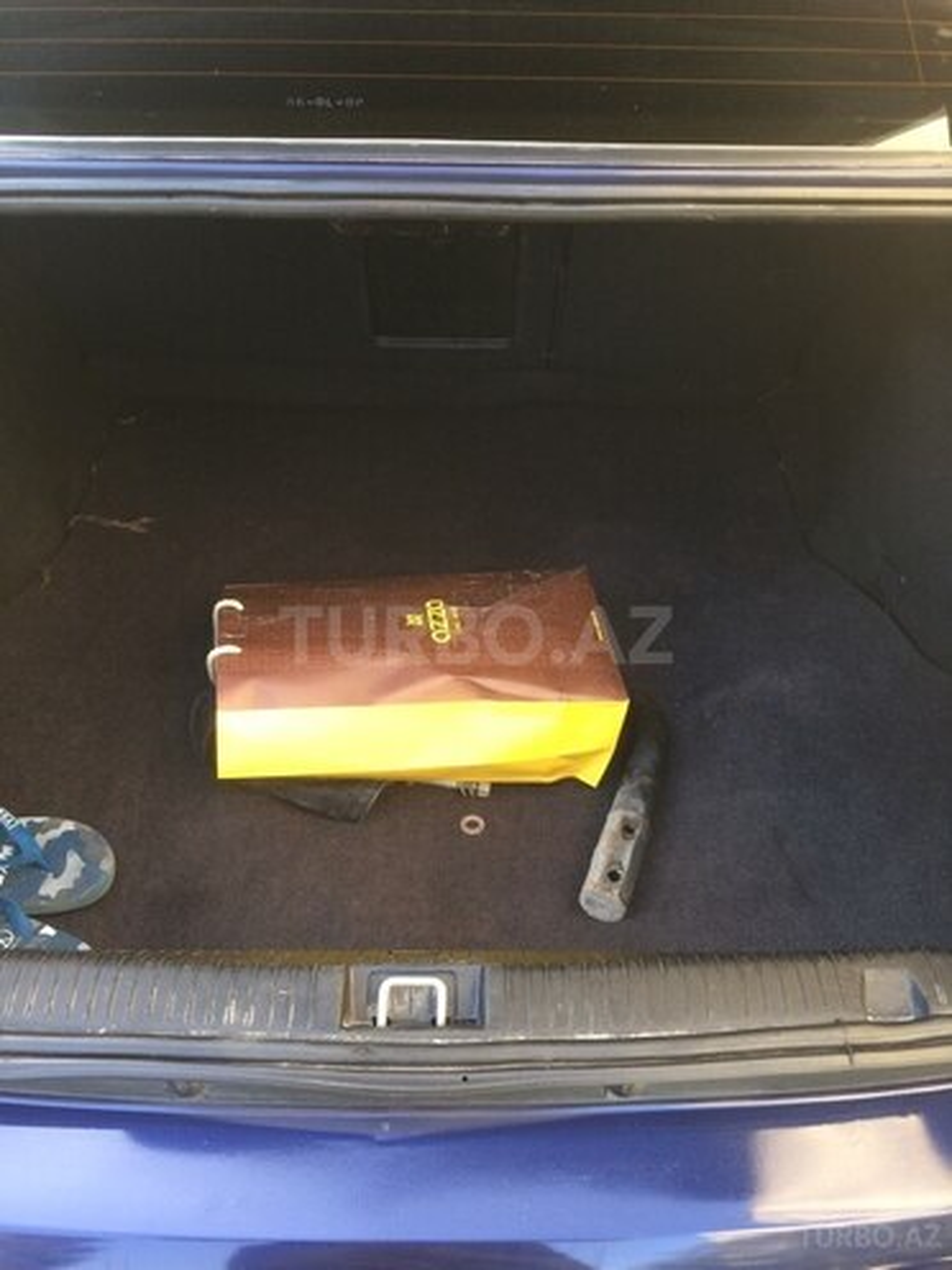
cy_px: 635
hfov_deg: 48.2
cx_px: 476
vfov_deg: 61.7
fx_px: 1063
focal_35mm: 29
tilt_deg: -43.9
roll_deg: -2.5
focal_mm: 4.15
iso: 32
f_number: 2.2
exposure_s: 1/33
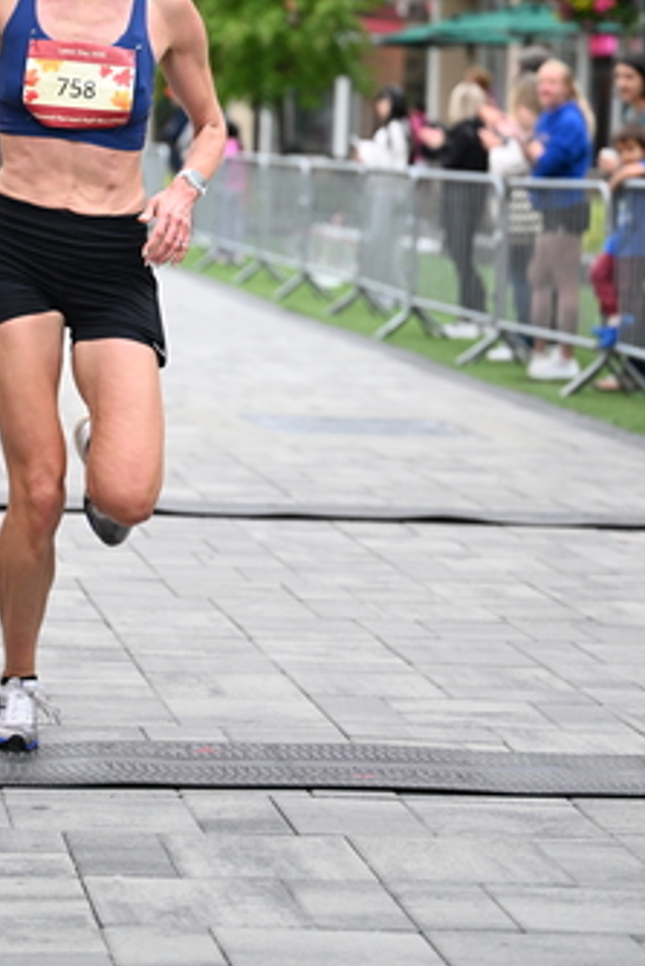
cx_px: 123
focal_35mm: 117
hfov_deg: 11.7
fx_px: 3141
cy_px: 205
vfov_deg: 17.4
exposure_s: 1/1000
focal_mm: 71
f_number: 2.8
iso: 1600
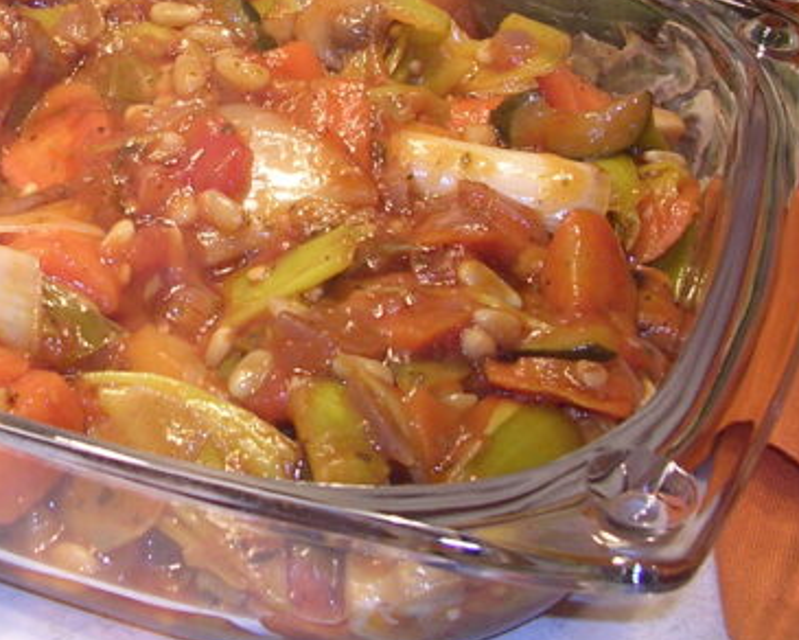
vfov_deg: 19.2
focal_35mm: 78
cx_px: 153
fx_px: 1844
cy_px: 39
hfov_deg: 24.0
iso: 100
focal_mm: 5.8
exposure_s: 1/30
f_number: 2.8
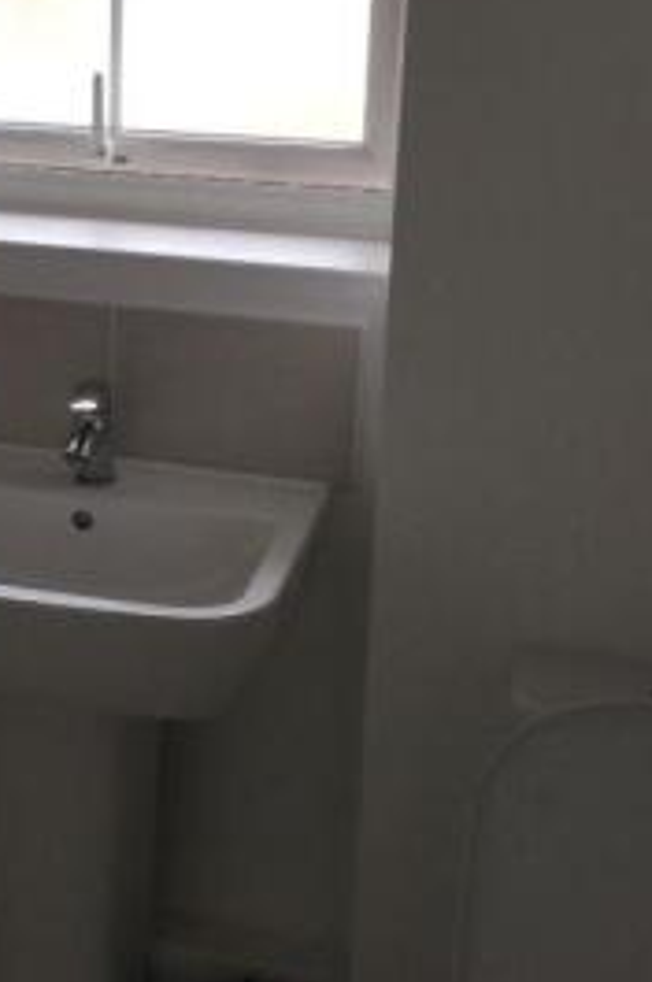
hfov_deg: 18.3
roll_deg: -1.2
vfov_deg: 28.2
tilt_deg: -14.0
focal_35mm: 71
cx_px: -98
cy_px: 280
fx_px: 1934
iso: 25
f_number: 2.4
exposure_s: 1/100
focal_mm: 3.3
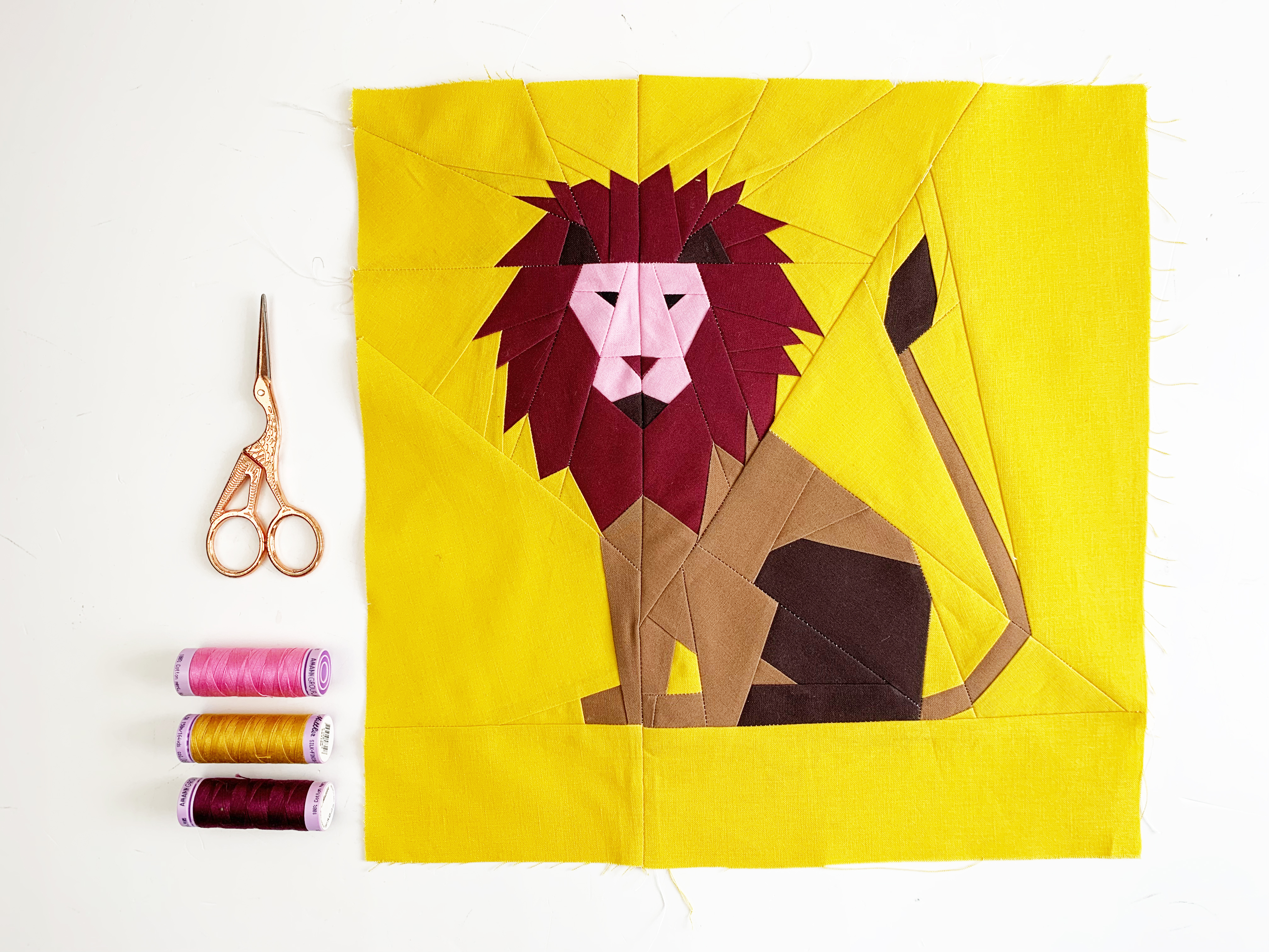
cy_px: 476
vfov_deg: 53.1
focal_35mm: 26
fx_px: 953
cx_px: 634
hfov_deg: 67.3
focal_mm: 4.25
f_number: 1.8
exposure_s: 1/107
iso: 25
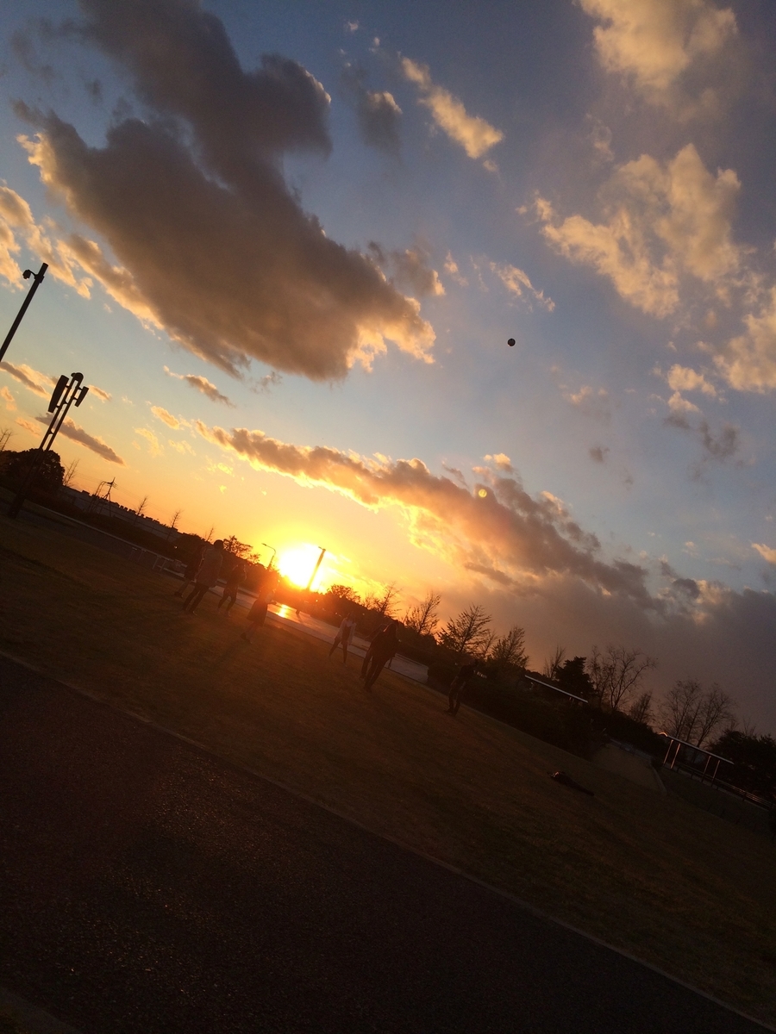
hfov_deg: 48.2
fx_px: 867
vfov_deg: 61.7
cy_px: 517
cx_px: 388
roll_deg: -21.5
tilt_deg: +4.0
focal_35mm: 29
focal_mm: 4.15
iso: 32
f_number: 2.2
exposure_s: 1/1325
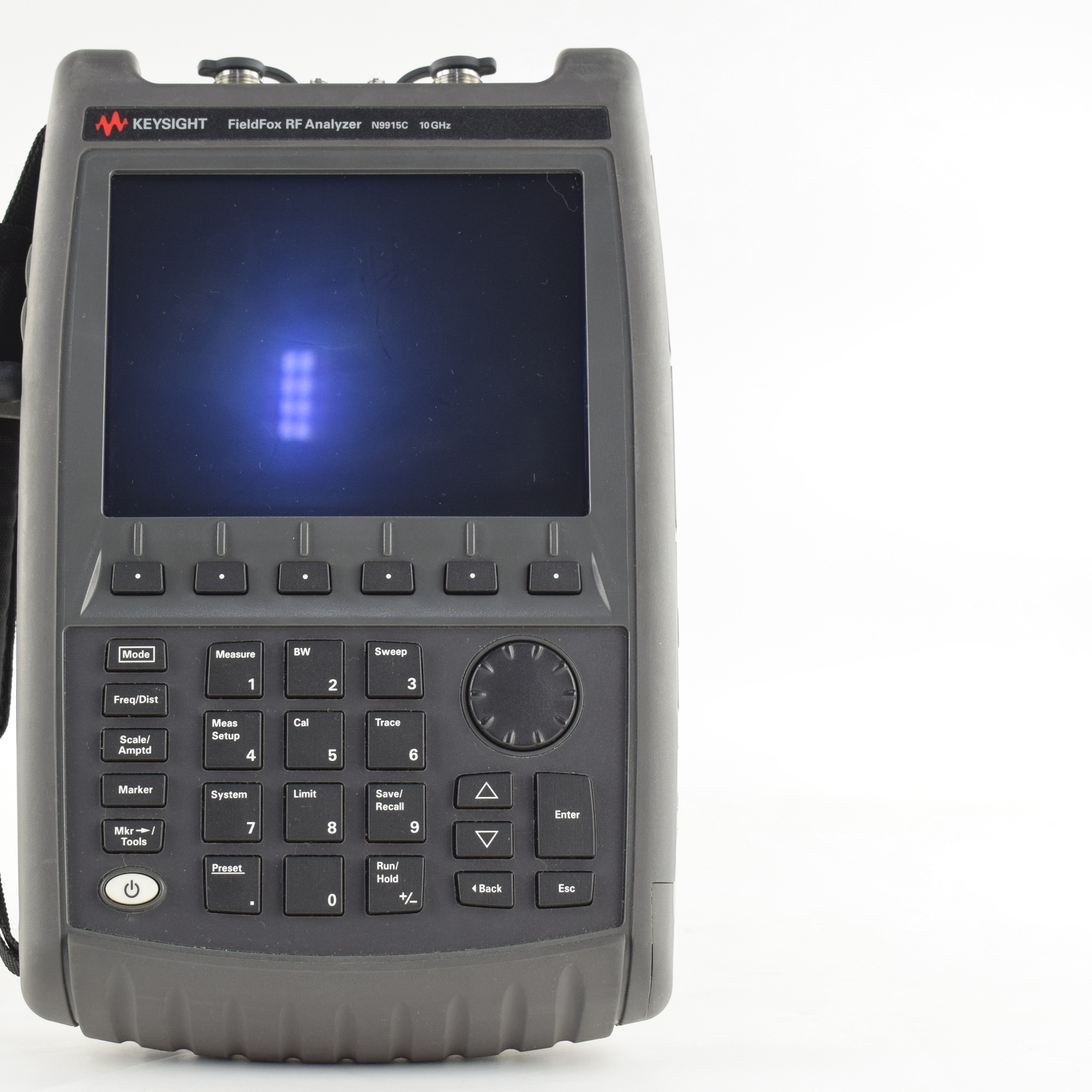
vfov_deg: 25.0
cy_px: 546
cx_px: 342
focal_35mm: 69
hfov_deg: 24.8
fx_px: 2463
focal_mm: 36
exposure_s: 1/30
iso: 500
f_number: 10
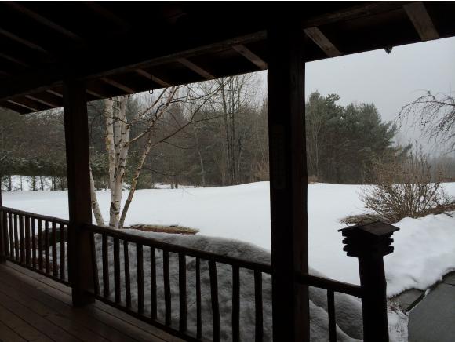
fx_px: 395
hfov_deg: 59.9
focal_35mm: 30
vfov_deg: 46.9
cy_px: 171
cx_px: 228
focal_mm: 4.12
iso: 32
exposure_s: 1/1172
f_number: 2.2
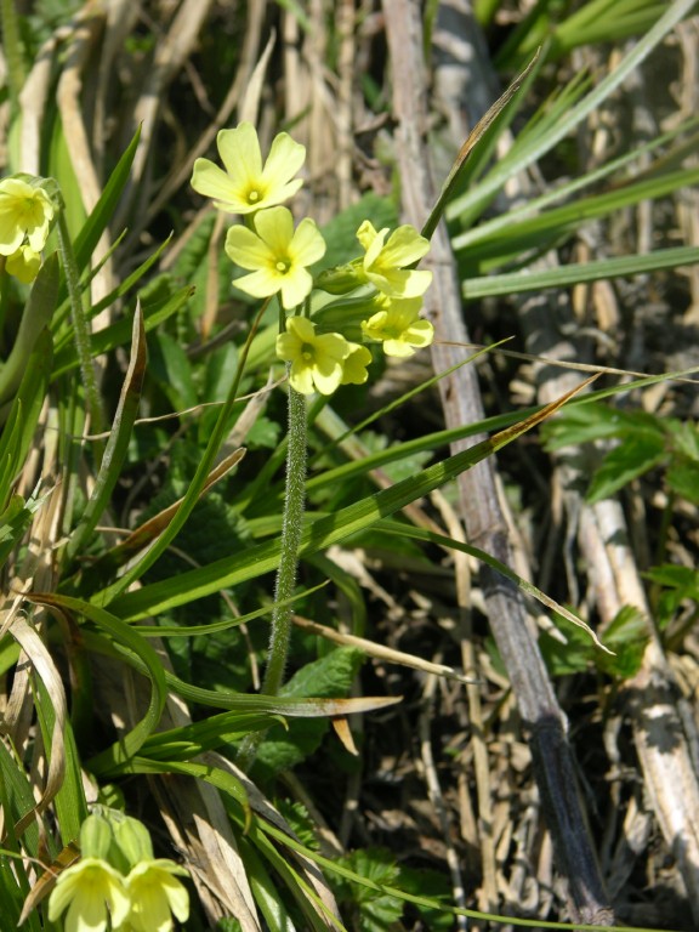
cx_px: 350
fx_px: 4308
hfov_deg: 9.3
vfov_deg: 12.3
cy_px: 466
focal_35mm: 160
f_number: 5.6
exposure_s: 1/285
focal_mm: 41.1
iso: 50
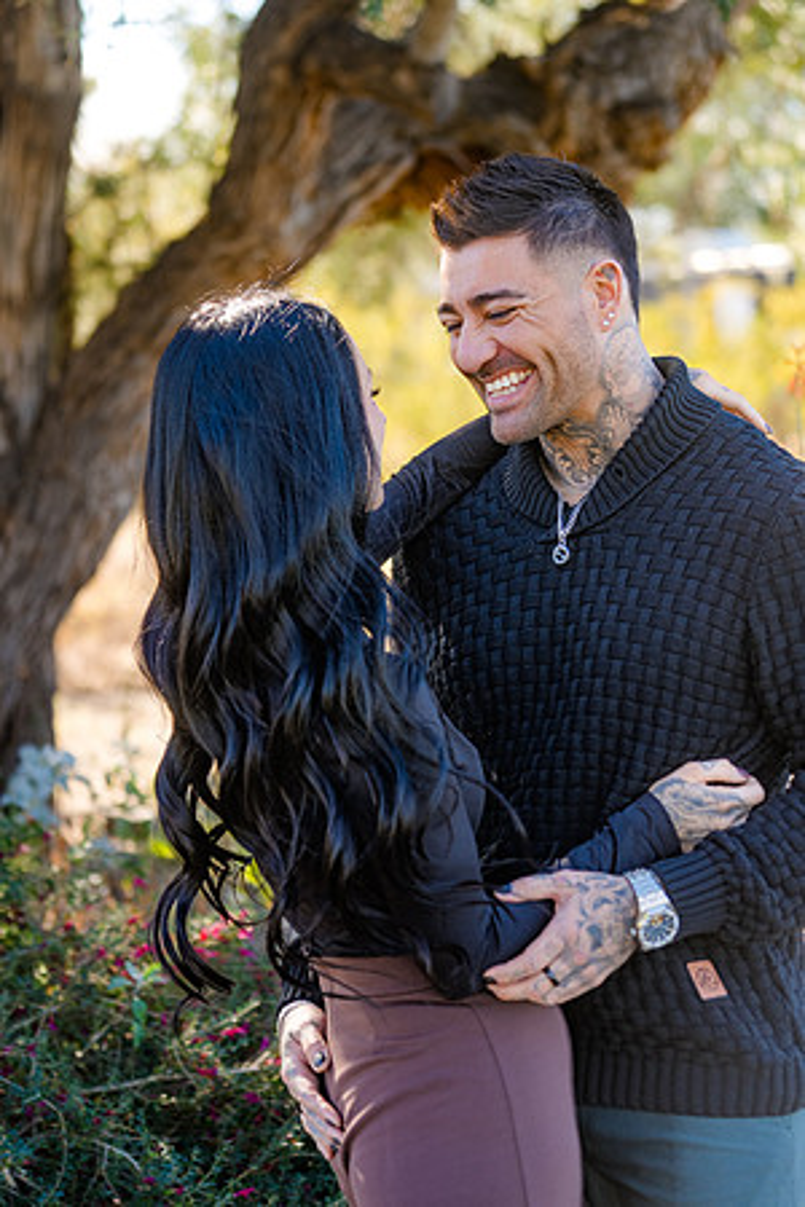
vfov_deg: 21.2
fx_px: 3220
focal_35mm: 96
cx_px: 402
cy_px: 604
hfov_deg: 14.3
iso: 200
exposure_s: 1/250
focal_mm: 96
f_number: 4
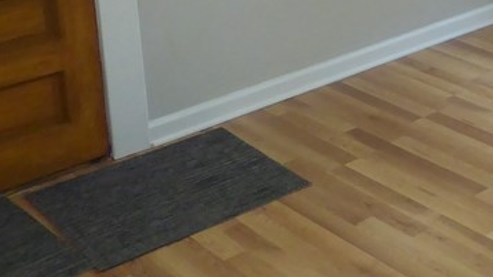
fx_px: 1019
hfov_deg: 23.2
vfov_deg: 14.3
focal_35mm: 78
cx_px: 684
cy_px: -160
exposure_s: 1/60
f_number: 3.3
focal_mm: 4.3
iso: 400
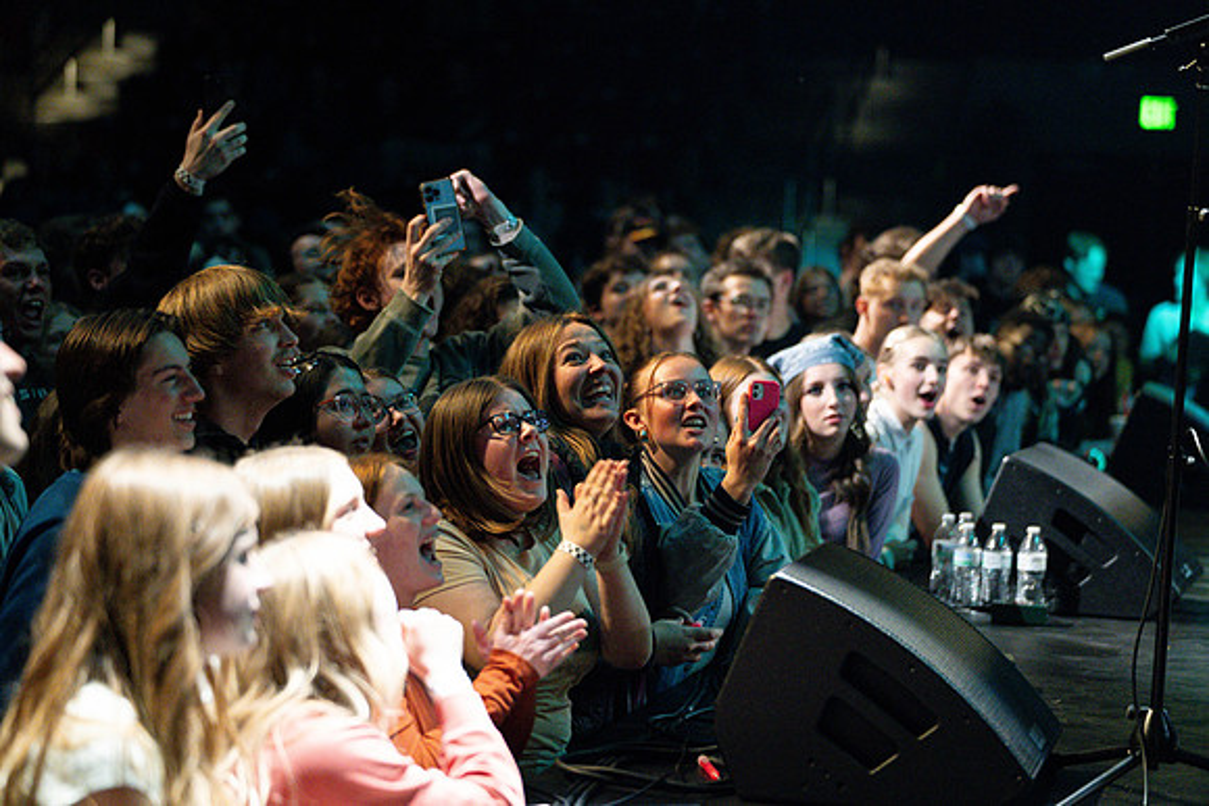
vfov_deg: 13.0
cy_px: 403
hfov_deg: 19.5
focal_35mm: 105
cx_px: 604
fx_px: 3527
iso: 6400
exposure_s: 1/500
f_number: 2.8
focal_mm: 105
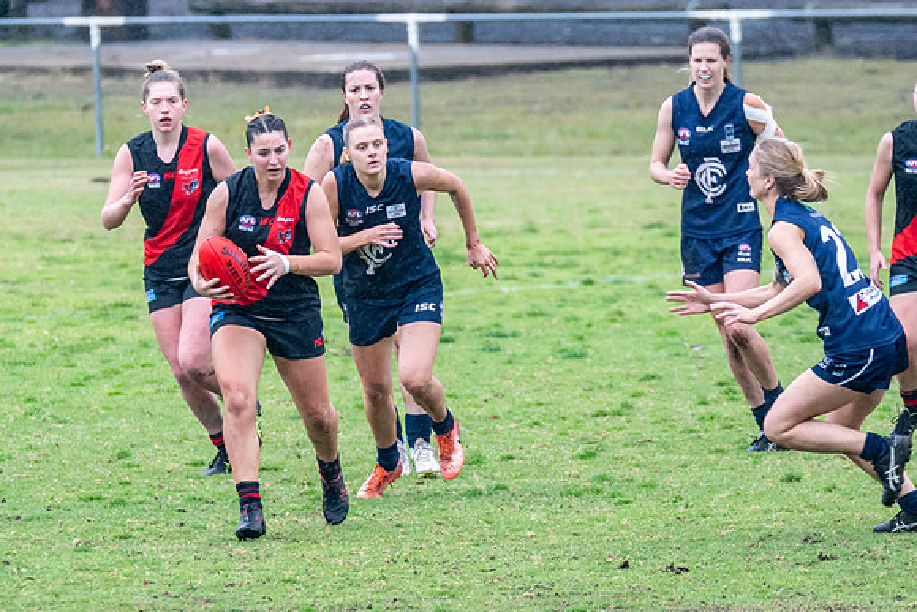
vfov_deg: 2.0
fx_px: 17125
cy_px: 284
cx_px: 350
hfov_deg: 3.1
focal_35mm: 672
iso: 1250
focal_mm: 350
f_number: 7.1
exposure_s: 1/1250
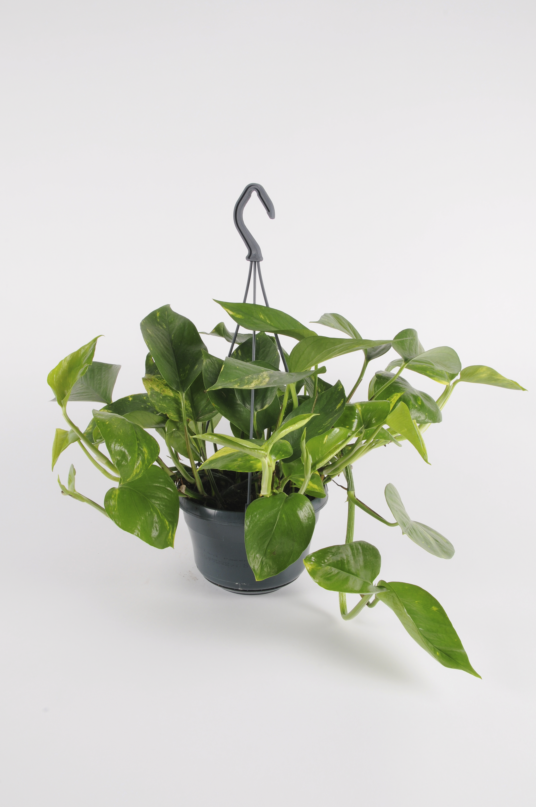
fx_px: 739
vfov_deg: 57.3
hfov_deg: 39.9
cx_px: 268
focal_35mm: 33
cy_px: 404
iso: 250
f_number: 16
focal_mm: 22
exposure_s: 1/125
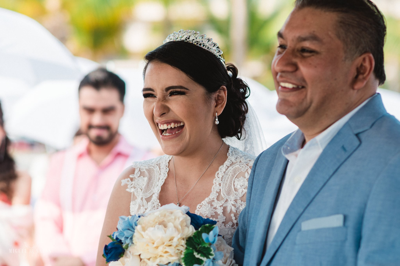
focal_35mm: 128
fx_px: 1416
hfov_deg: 16.1
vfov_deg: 10.8
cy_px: 133
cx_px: 200
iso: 100
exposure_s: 1/1250
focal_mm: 85
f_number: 2.8
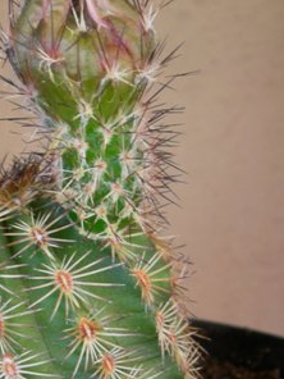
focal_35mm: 95
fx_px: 1039
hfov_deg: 15.4
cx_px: 32
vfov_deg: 20.5
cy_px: 275
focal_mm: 9.1
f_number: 4.6
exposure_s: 1/46.8
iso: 64
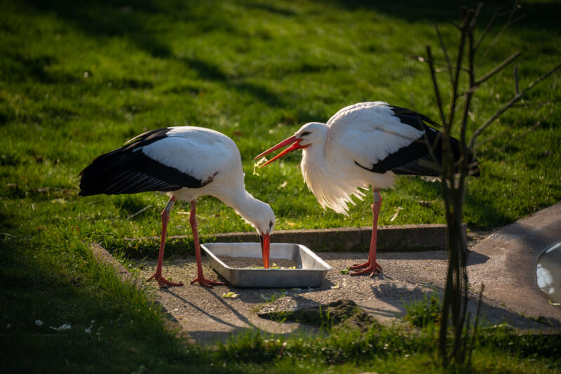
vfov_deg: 7.6
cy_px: 187
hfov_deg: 11.4
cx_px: 280
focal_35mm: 180
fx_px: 2804
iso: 100
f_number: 2.8
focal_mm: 180
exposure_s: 1/1250
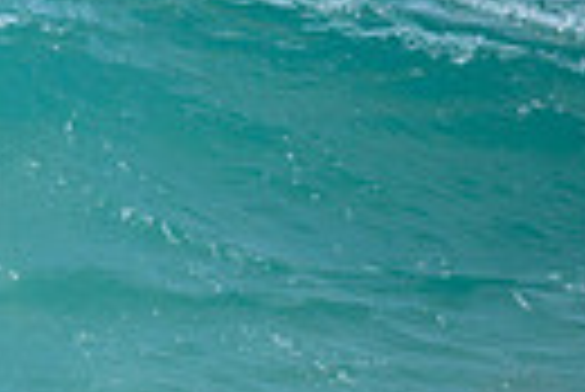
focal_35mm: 3574
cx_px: -608
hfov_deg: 0.6
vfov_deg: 0.4
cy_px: 214
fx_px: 58142
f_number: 6.3
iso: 360
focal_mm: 800
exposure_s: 1/3200
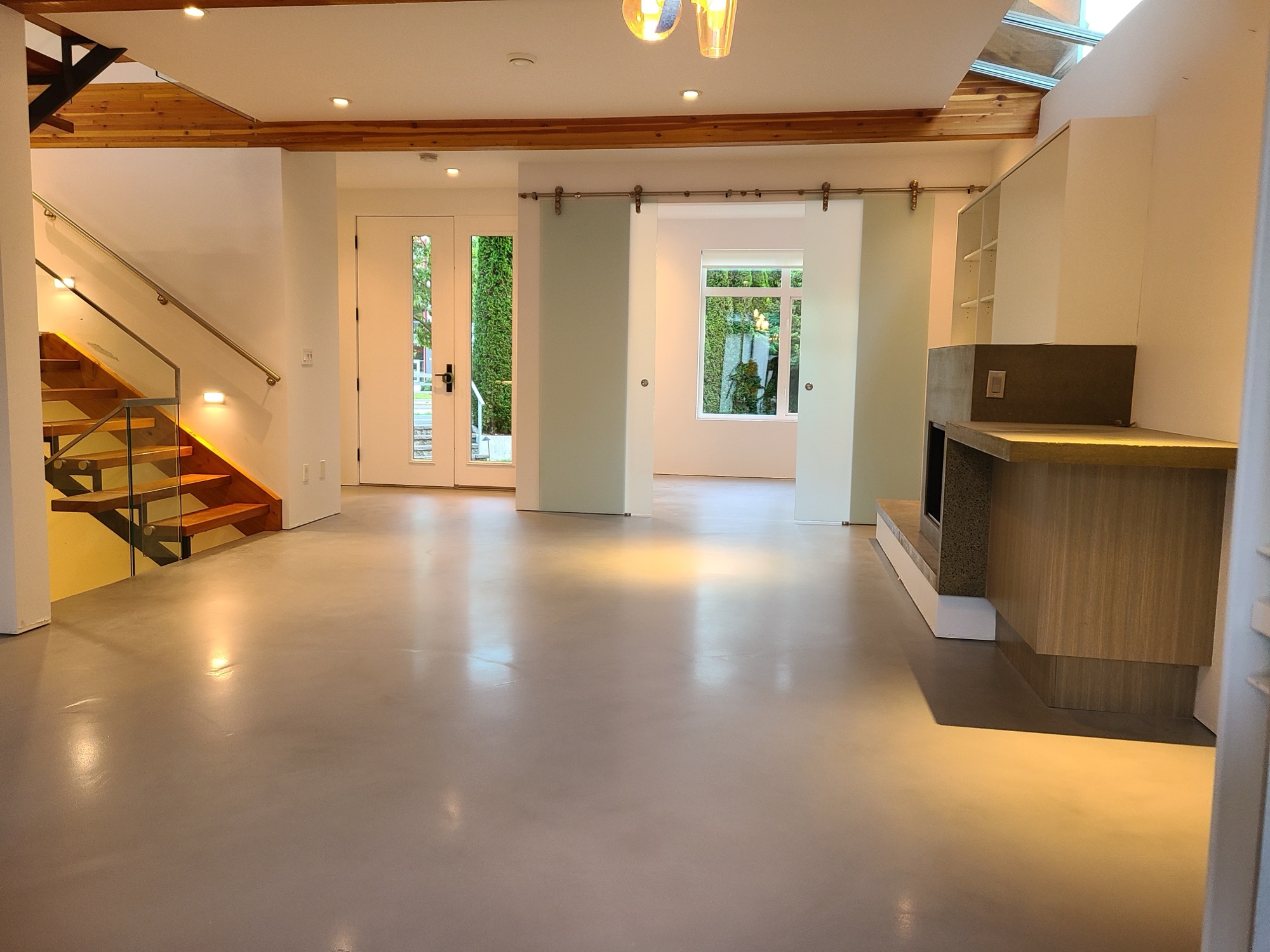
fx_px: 954
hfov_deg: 67.3
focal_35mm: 26
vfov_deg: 53.1
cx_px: 635
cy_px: 476
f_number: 1.8
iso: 200
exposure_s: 1/59
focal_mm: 5.4
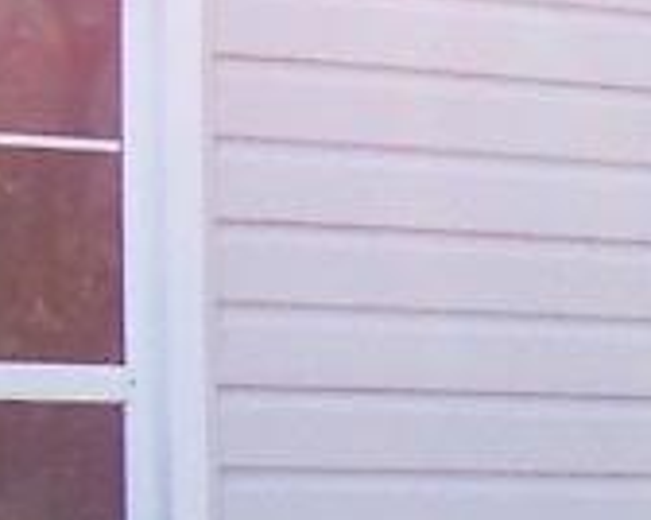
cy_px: 1106
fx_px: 4830
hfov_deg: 7.5
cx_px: 1066
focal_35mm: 251
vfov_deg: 6.0
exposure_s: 1/90
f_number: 3.4
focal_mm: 5.6
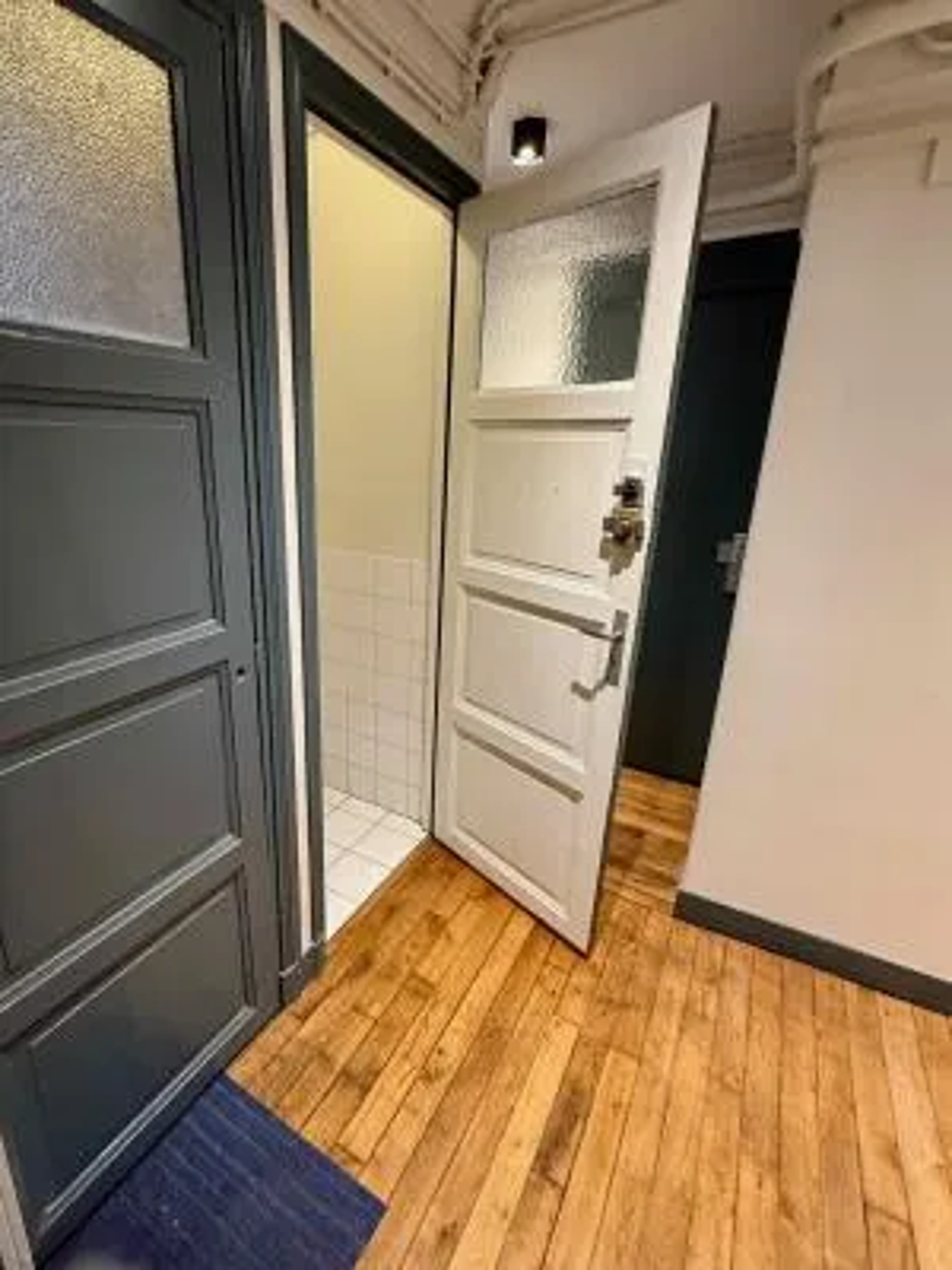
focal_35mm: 14
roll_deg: -3.8
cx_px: 476
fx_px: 513
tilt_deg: -14.9
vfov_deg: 102.1
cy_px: 635
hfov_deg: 85.7
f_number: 2.2
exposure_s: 1/50
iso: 400
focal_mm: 2.22
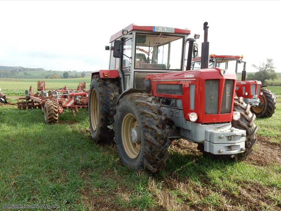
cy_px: 106
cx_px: 140
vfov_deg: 39.7
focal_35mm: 36
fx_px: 292
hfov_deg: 51.4
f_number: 4
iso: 125
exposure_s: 1/250
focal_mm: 6.4
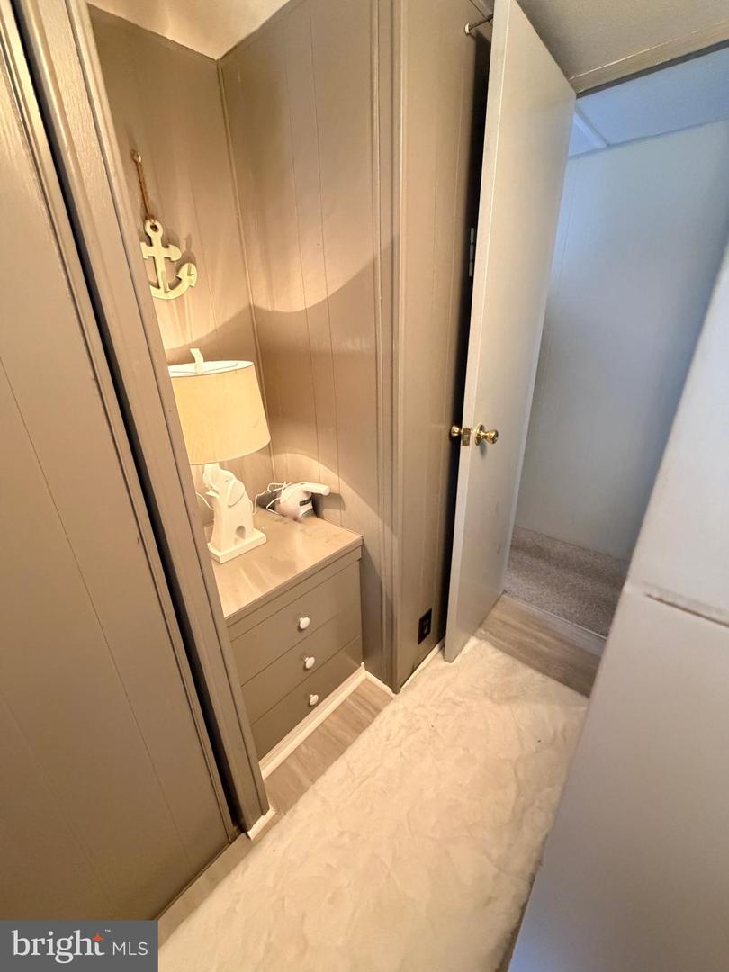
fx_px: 393
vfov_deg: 102.1
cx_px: 364
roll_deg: +1.7
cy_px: 486
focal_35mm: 14
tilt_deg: -23.2
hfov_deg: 85.7
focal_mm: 2.22
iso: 800
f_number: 2.2
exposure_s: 1/60
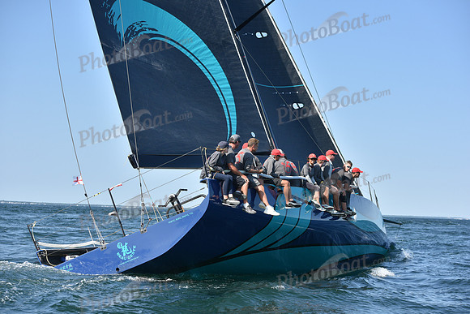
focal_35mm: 70
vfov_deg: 19.5
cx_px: 235
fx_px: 914
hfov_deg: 28.8
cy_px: 157
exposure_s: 1/1600
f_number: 5.6
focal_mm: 70
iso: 320
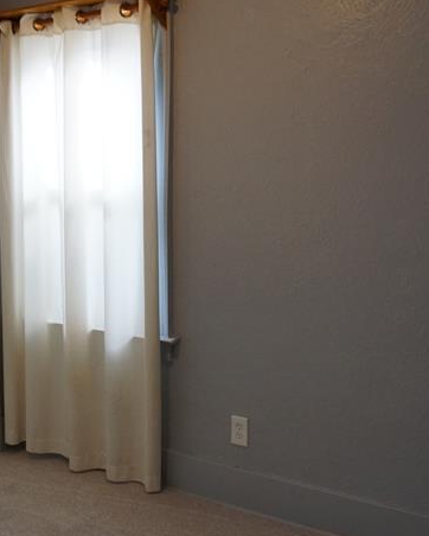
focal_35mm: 51
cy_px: 321
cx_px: 130
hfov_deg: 29.4
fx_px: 809
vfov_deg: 36.5
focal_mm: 16
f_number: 4
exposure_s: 1/160
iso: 1000
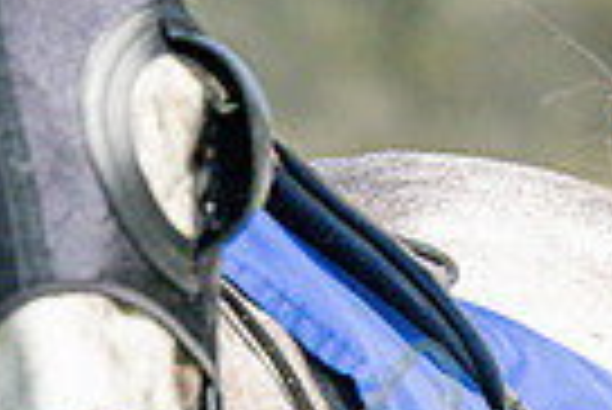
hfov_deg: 1.9
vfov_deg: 1.3
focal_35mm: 1080
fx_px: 18379
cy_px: 653
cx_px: 553
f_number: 4
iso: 400
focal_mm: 145
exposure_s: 1/3200
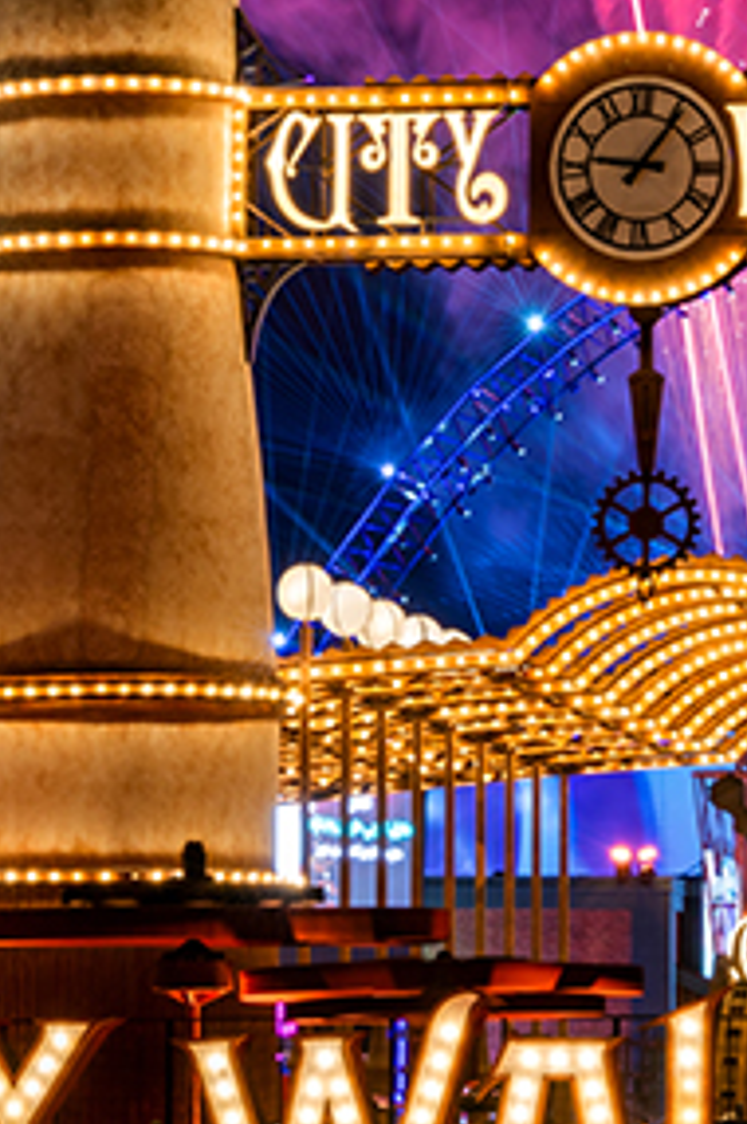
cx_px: 633
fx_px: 7425
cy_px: 340
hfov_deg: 5.8
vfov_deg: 8.7
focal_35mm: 238
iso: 100
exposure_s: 2
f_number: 16
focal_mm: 85
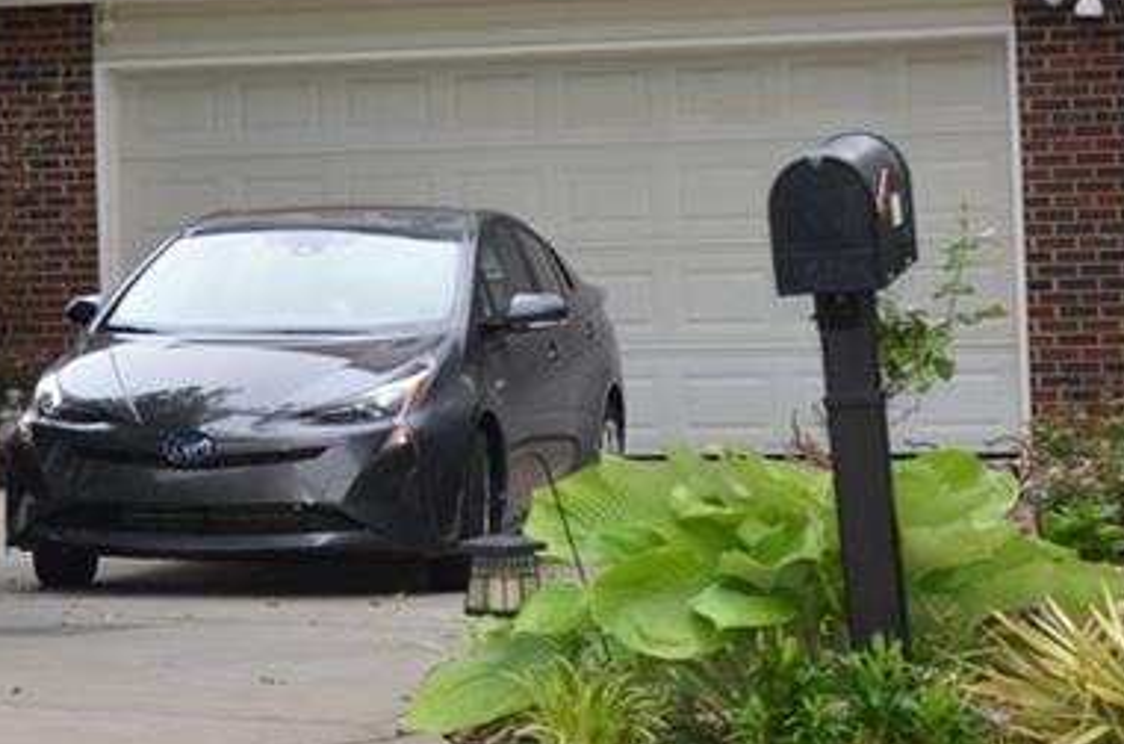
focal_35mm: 121
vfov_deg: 11.0
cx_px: 392
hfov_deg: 16.9
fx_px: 3768
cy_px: -182
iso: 400
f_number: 4.2
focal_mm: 30
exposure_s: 1/100
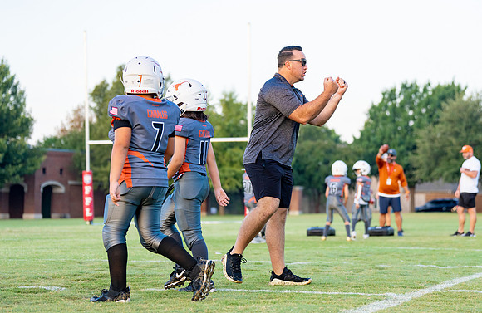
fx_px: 1312
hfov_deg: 20.8
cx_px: 282
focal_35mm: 99
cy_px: 130
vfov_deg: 13.6
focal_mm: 83
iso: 640
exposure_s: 1/1250
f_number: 2.8
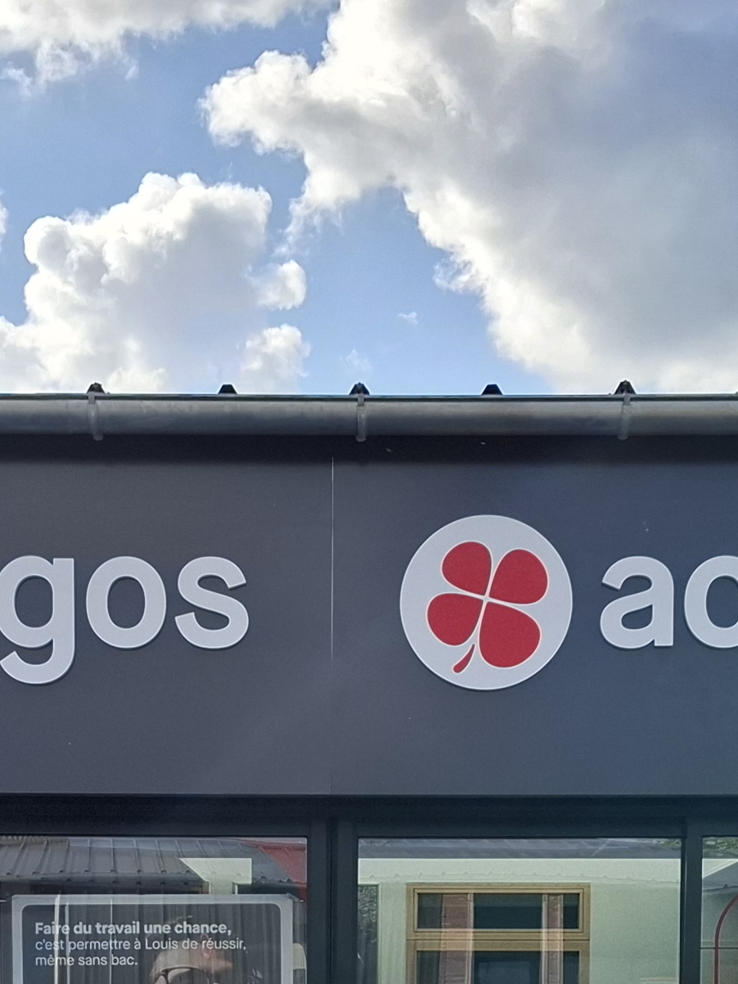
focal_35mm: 78
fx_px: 2218
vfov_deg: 23.3
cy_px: 1110
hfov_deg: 18.9
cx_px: 297
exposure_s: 1/1339
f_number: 1.8
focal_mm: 5.54
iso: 50
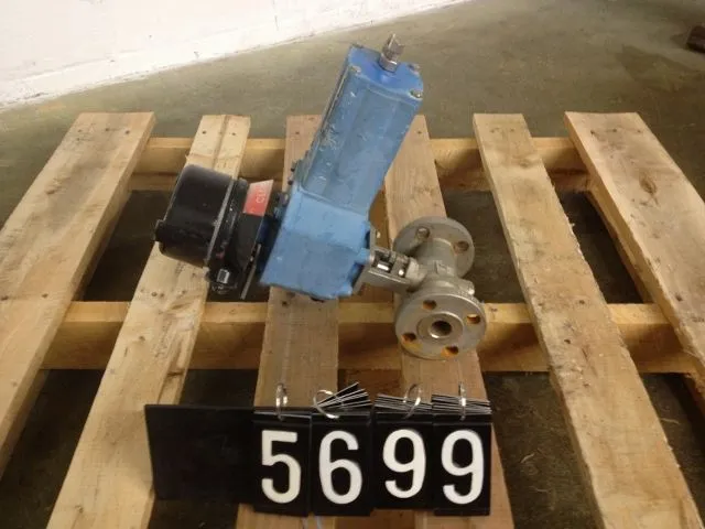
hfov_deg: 52.6
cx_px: 352
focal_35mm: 35
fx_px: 713
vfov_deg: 40.7
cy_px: 264
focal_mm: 4.28
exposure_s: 1/20
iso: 250
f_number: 2.4
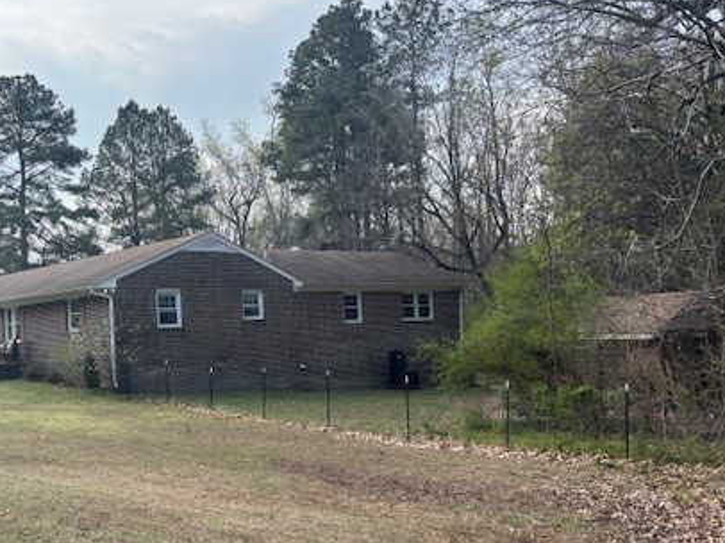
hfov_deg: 44.9
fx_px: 858
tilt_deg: +1.5
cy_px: 361
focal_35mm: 41
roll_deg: +3.9
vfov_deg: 34.8
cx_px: 223
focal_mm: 5.96
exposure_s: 1/1233
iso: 50
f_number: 1.6
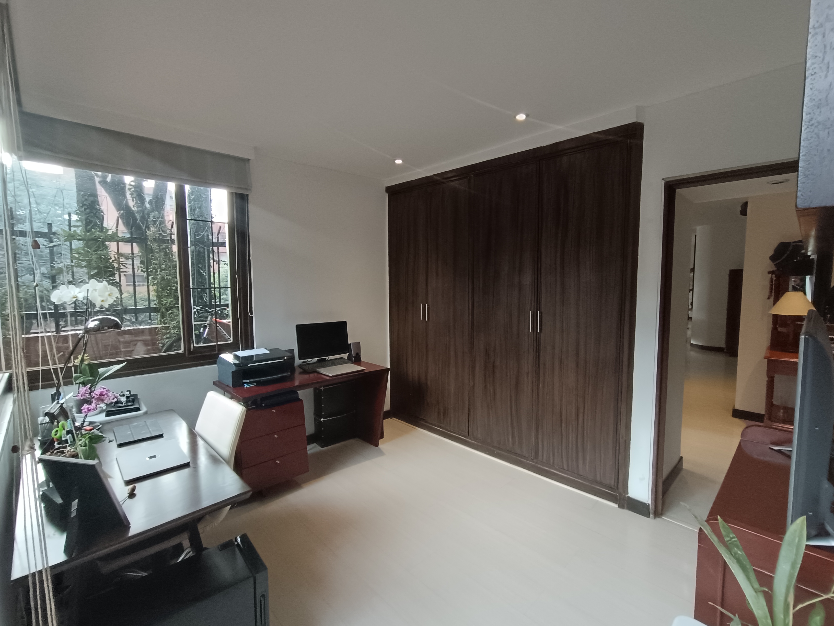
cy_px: 313
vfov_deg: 78.1
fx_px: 385
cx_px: 417
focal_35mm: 16
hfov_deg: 94.5
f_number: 2.2
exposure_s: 1/60
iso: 301
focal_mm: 1.66
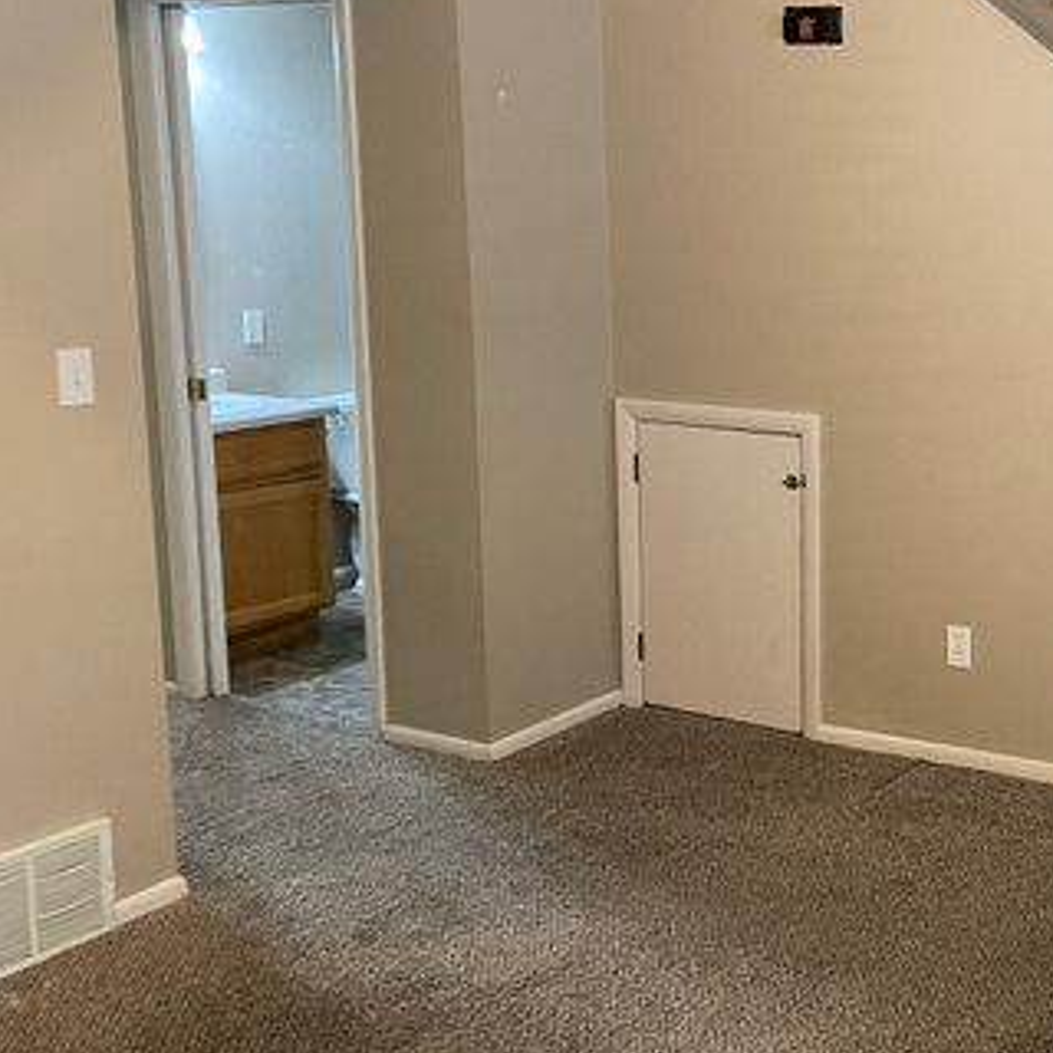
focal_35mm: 46
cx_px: 1046
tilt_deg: -9.2
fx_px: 1583
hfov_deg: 33.7
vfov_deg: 36.7
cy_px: 438
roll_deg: -0.6
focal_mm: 4.2
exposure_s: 1/40
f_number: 1.6
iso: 400
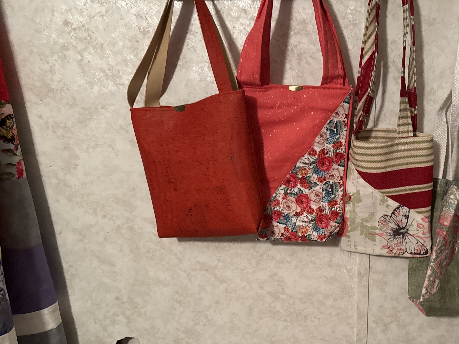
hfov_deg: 52.4
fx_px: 451
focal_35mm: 34
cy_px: 240
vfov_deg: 41.0
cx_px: 322
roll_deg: +0.7
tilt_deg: -20.1
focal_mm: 6.76
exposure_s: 1/40
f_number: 1.78
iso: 800
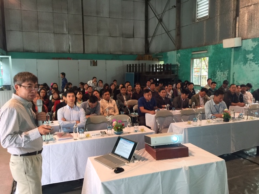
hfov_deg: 61.7
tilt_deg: -4.1
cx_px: 130
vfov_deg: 48.2
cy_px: 97
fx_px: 217
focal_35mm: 29
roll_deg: -1.6
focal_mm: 4.15
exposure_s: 1/17
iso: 125
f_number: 2.2
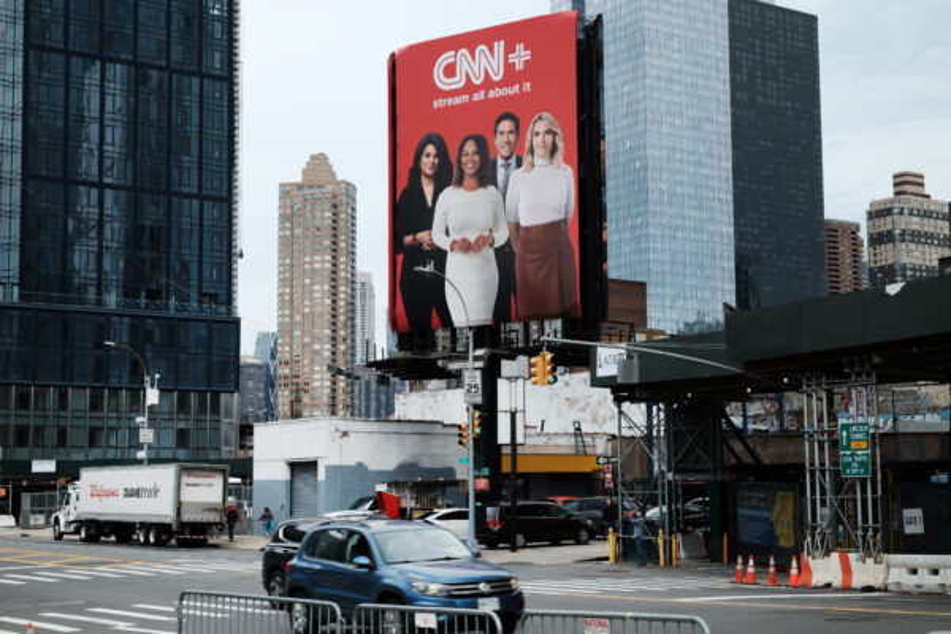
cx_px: 476
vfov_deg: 26.5
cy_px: 317
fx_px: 1347
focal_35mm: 51
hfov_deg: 38.9
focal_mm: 34.3
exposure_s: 1/125
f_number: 9
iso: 200
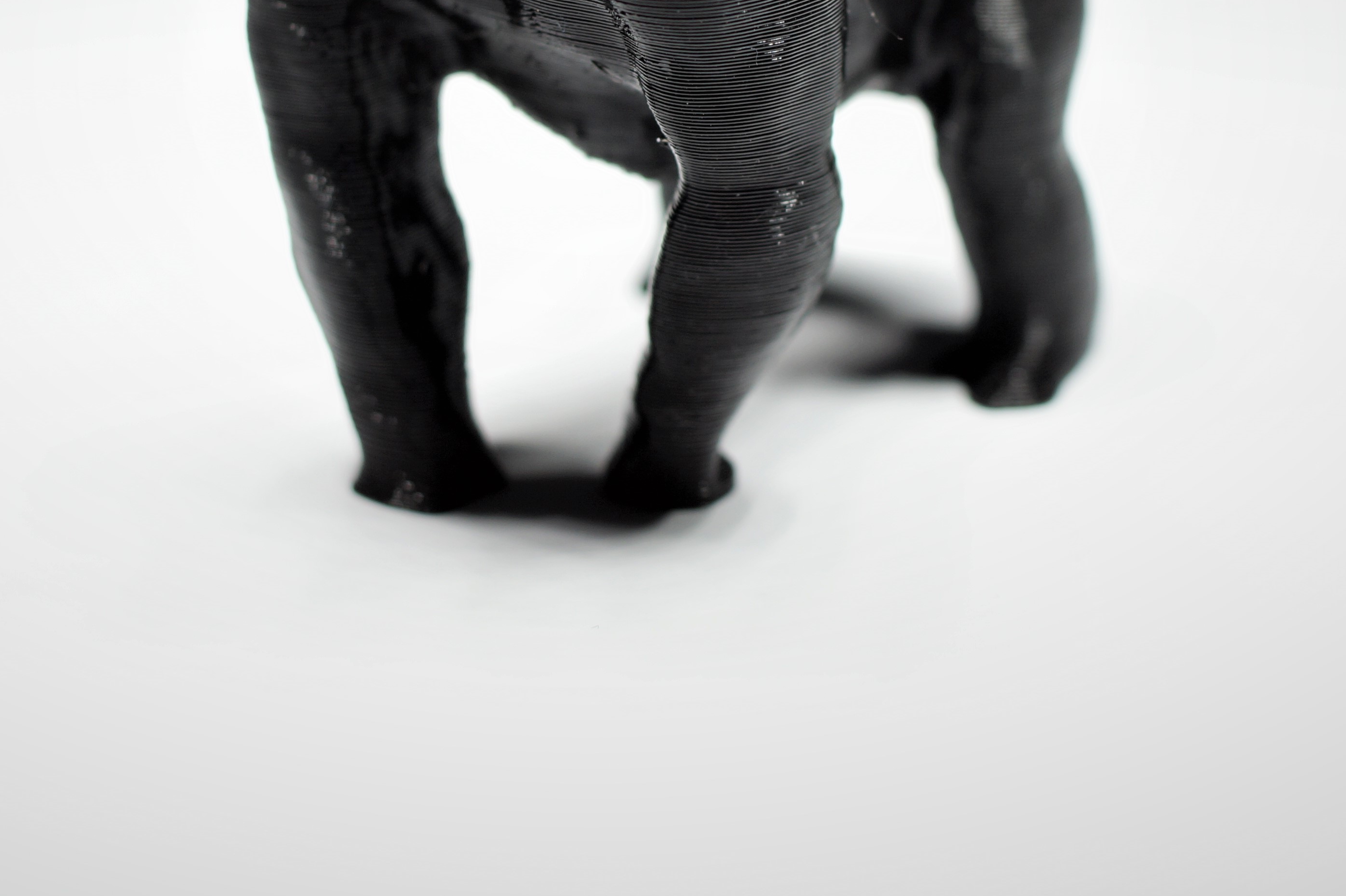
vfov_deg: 13.2
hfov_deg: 19.8
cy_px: 78
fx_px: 3849
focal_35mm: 103
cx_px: 591
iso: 100
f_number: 4
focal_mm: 35
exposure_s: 1/50
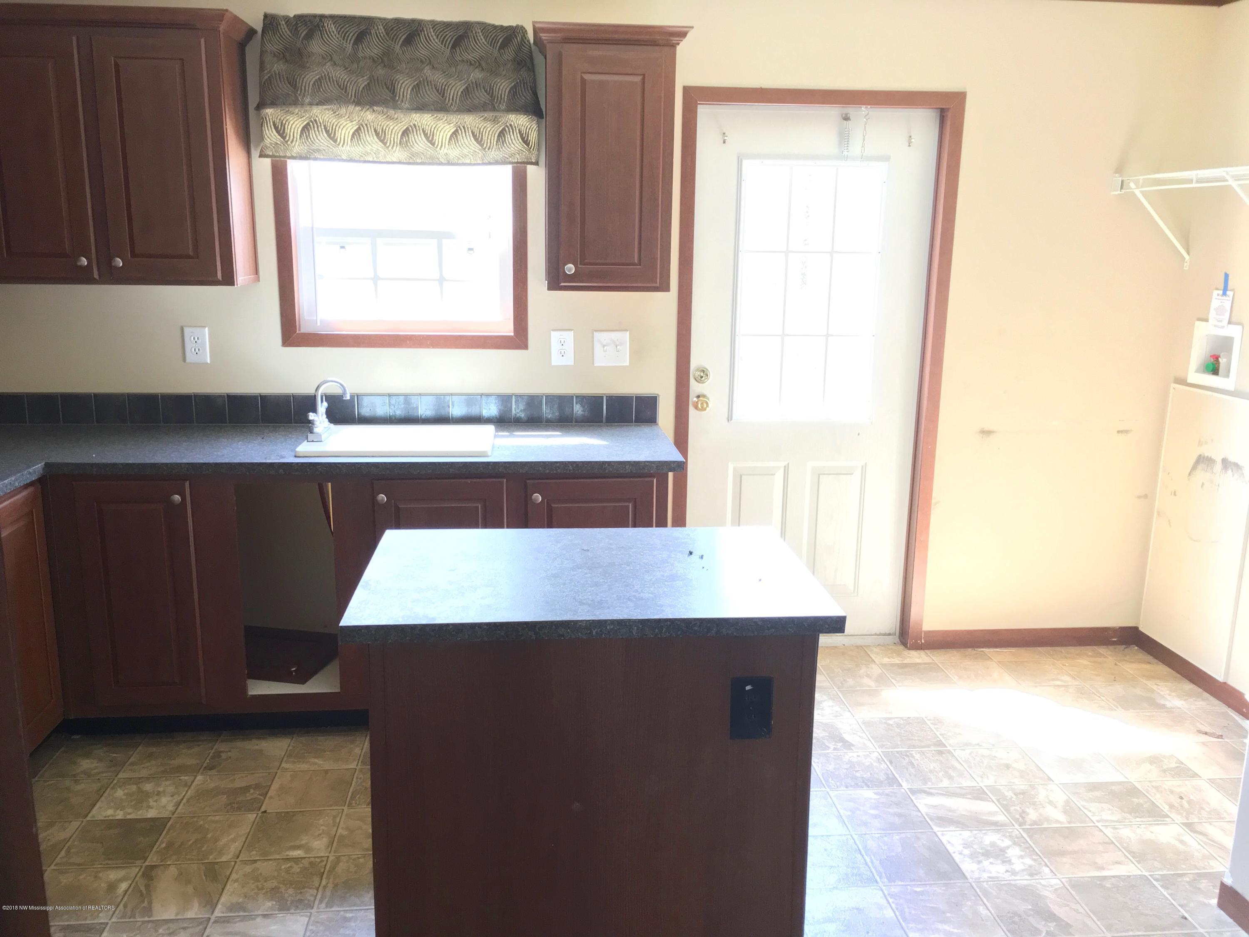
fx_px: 1046
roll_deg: -0.4
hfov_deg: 61.7
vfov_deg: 48.2
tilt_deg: -12.0
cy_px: 468
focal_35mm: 29
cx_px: 624
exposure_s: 1/30
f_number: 2.2
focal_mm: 4.15
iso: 125
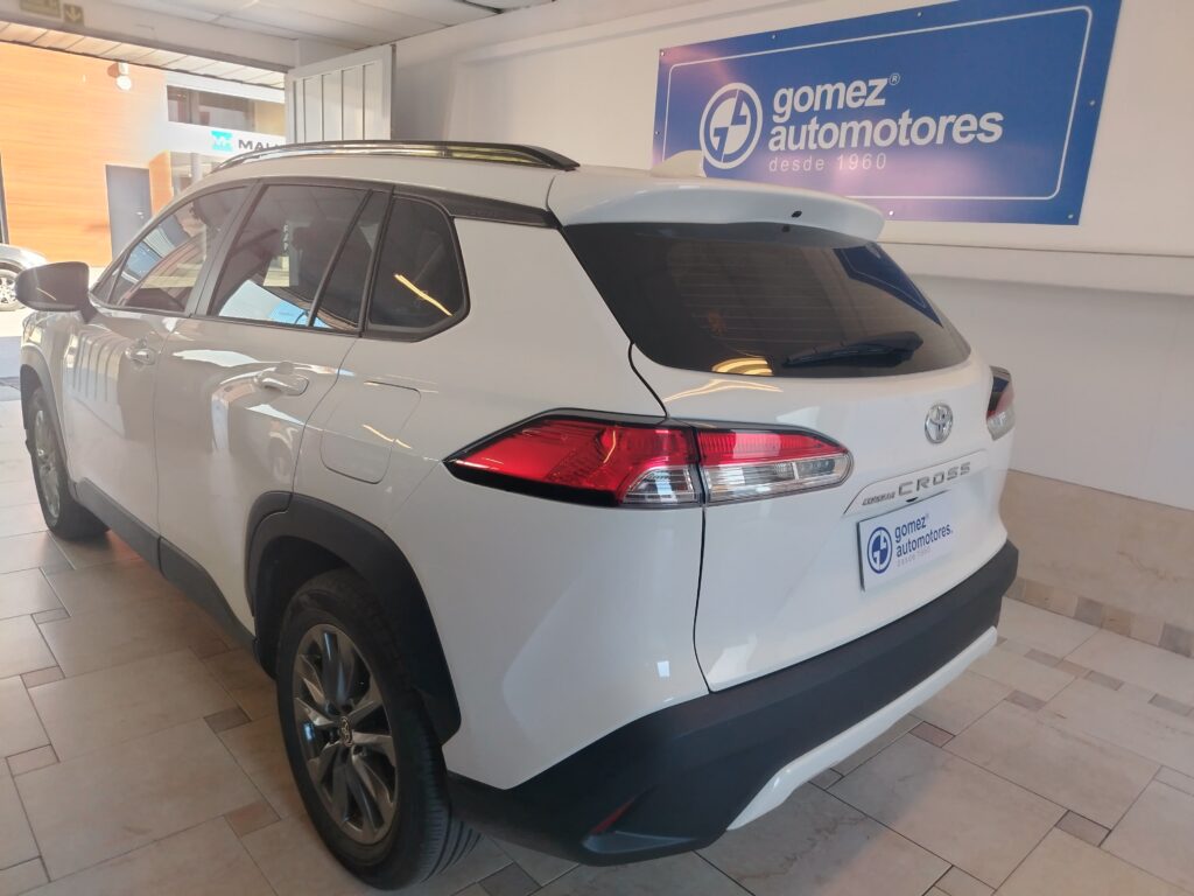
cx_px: 597
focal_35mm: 24
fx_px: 828
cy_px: 448
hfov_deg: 71.6
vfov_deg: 56.8
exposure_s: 1/100
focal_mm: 5.25
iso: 441
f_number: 1.75
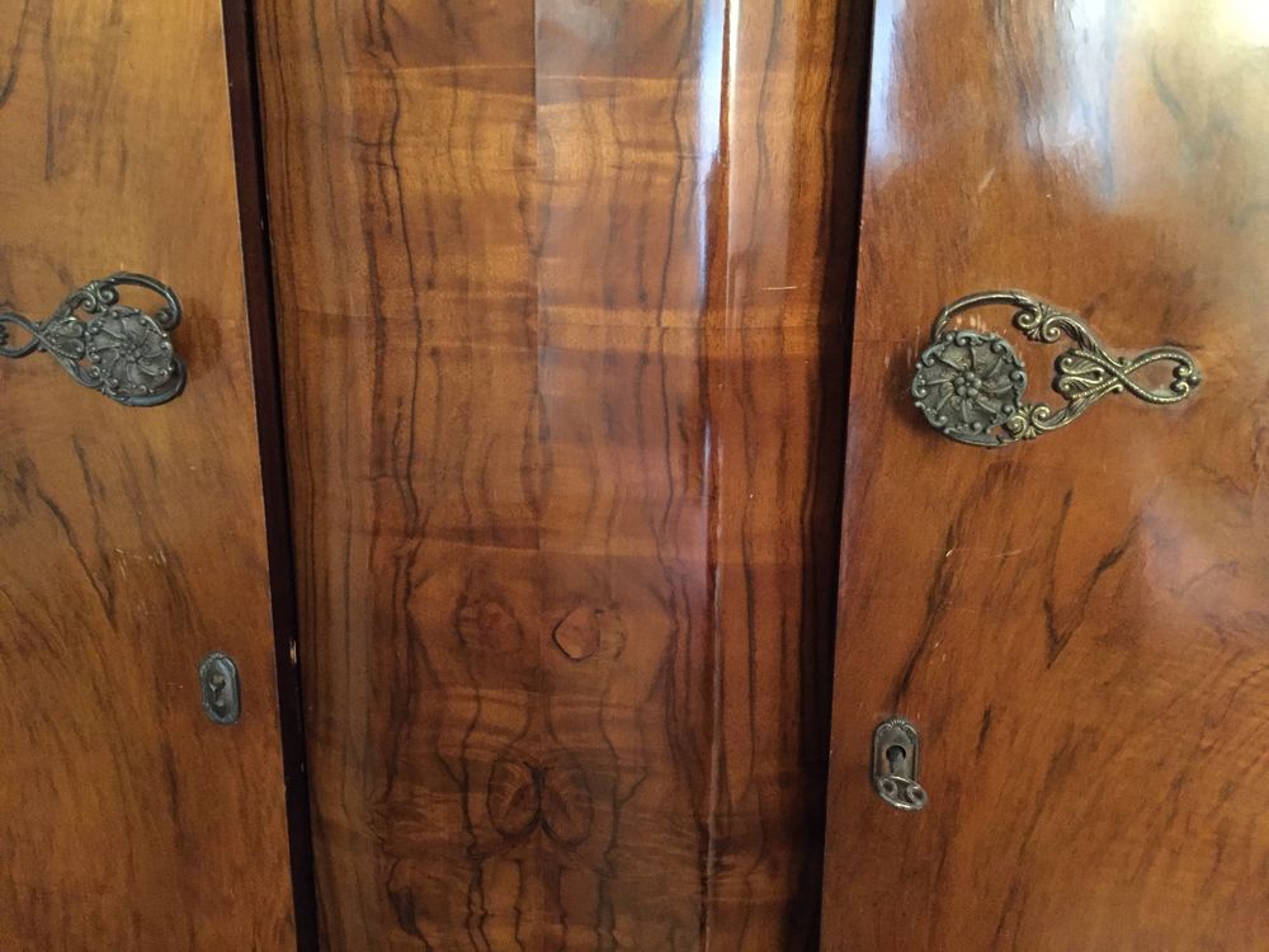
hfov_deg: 61.7
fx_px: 1063
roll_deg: -1.2
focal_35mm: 29
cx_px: 634
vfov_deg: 48.2
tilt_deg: -15.2
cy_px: 476
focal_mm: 4.15
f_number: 2.2
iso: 640
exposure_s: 1/17
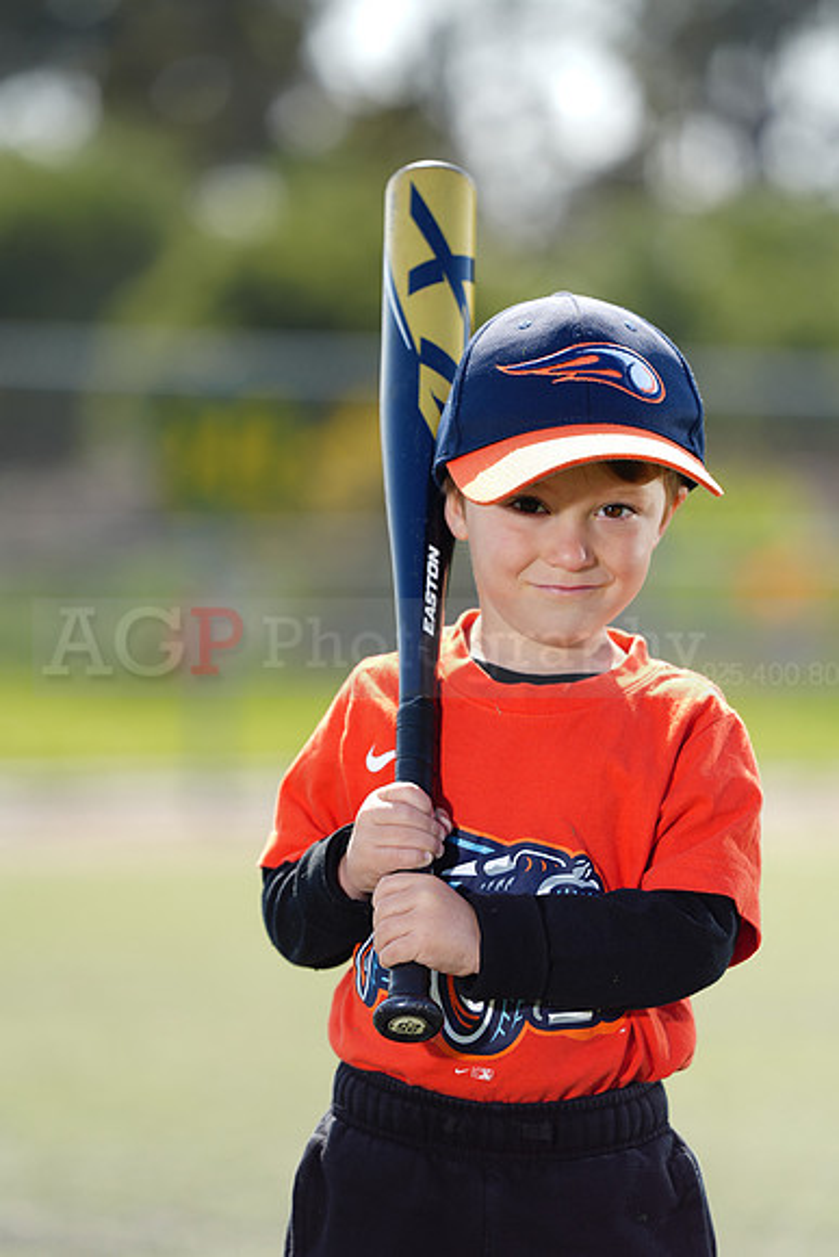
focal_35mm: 200
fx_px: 6987
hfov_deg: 6.9
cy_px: 628
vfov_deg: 10.3
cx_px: 420
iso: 50
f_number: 4
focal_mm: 200
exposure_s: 1/250
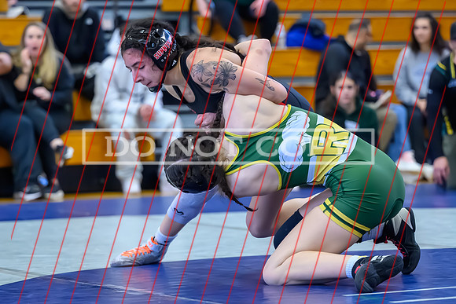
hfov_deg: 13.2
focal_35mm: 156
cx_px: 186
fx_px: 1972
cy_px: 169
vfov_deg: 8.8
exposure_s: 1/640
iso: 8000
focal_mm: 103
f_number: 2.8
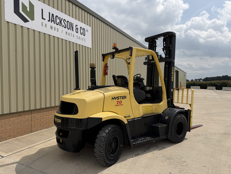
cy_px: 87
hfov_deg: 71.6
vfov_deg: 56.8
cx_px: 116
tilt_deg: -1.4
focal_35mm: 24
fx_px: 160
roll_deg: +1.3
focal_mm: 6.76
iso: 80
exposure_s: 1/10309
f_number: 1.78
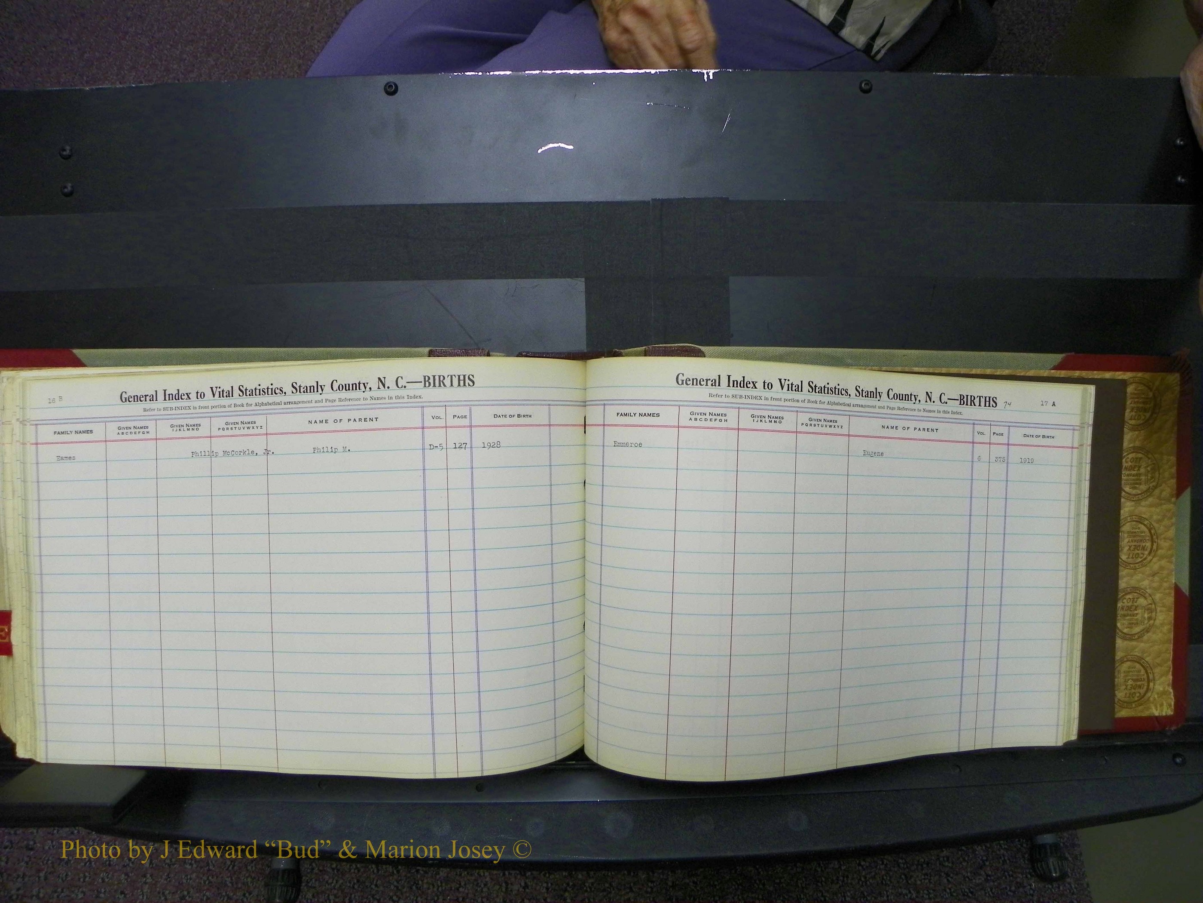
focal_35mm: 26
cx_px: 602
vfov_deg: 53.1
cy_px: 452
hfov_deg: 67.3
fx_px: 904
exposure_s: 1/30
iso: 100
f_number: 2.8
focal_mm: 4.6
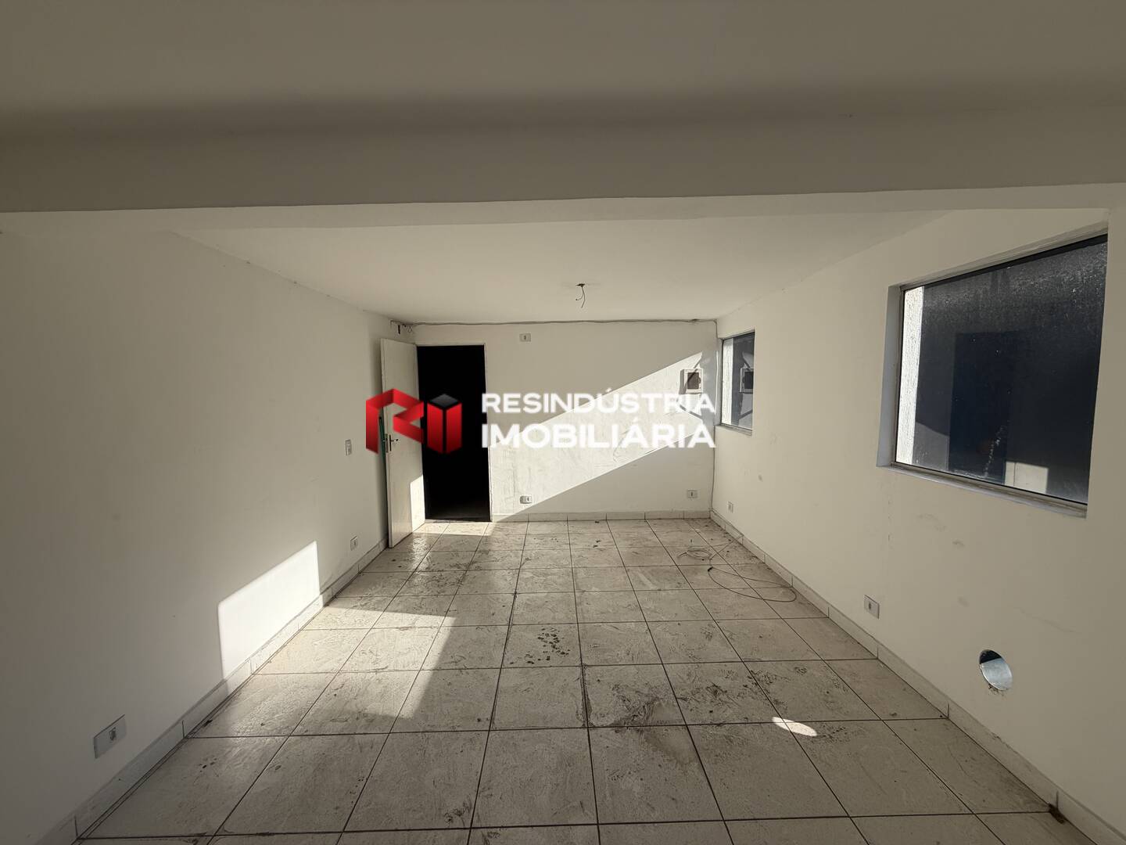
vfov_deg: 85.7
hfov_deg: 102.1
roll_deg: +1.5
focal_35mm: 14
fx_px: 455
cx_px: 563
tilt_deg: -3.7
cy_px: 422
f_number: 2.2
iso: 40
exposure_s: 1/540
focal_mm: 2.22
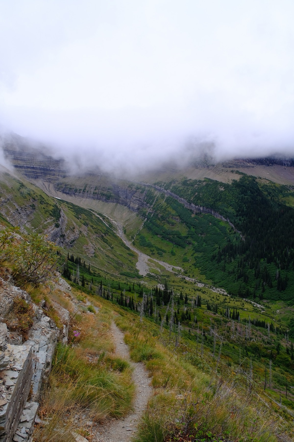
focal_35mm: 27
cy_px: 221
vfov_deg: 67.4
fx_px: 331
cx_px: 147
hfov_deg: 47.9
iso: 320
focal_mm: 18
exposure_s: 1/900
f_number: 5.6
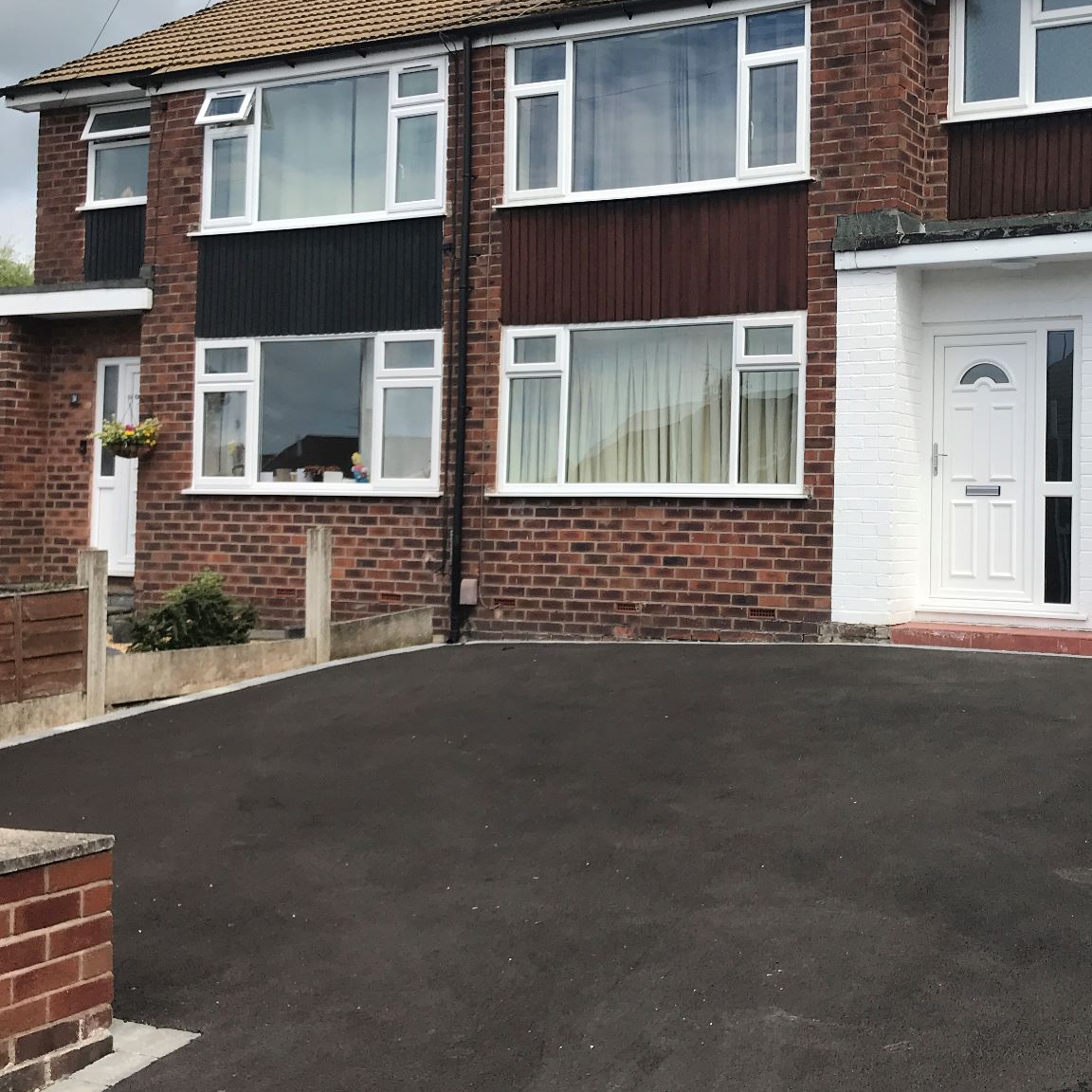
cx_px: 849
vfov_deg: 38.2
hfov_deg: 37.2
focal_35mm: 44
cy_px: 458
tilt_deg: +4.5
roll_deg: -0.8
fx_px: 1570
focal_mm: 3.99
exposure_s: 1/2283
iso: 20
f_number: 1.8
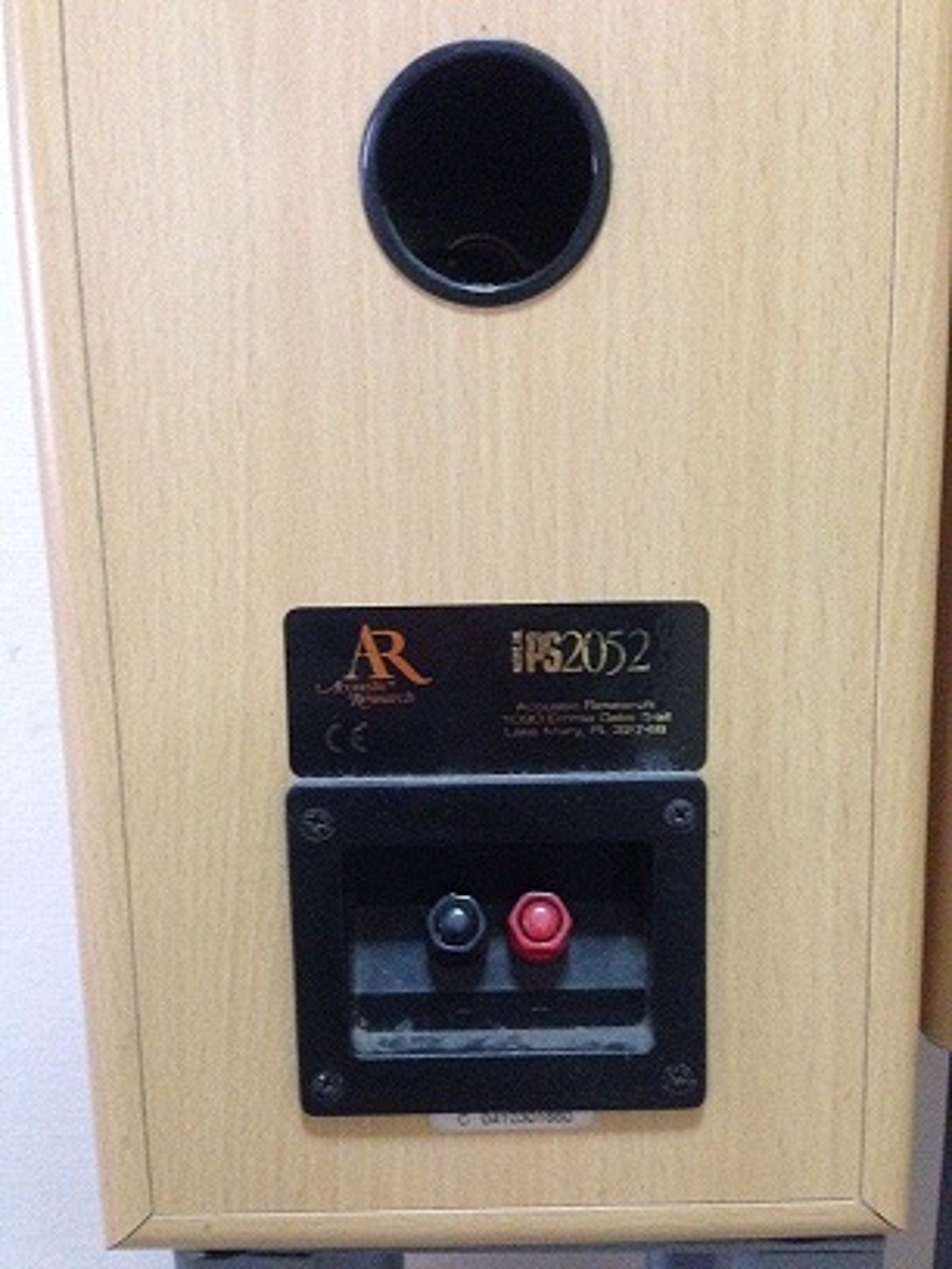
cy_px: 634
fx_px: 1210
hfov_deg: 42.9
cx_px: 476
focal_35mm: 33
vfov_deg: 55.4
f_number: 2.4
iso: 800
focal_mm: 4.12
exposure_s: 1/15
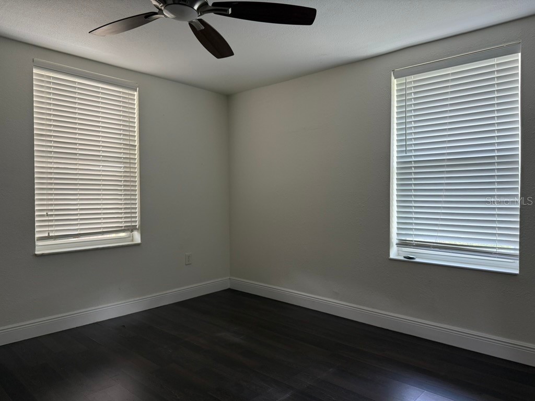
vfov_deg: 56.8
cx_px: 268
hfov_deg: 71.6
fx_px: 371
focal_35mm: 24
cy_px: 200
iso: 200
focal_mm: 6.76
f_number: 1.78
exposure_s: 1/64
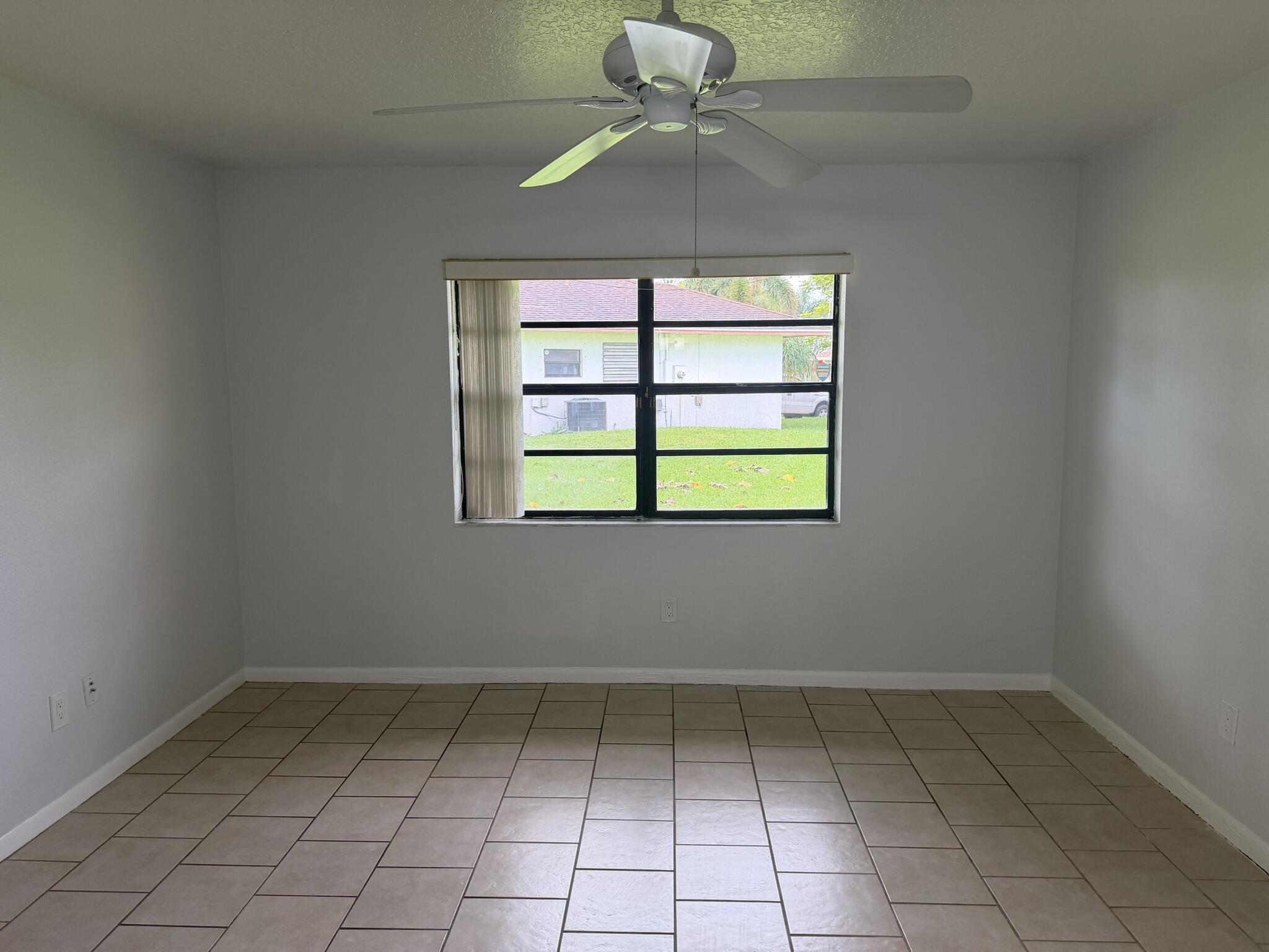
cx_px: 634
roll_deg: +0.5
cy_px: 476
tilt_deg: -5.7
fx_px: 880
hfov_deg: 71.6
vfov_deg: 56.8
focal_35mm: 24
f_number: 1.78
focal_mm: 6.76
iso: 125
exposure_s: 1/147
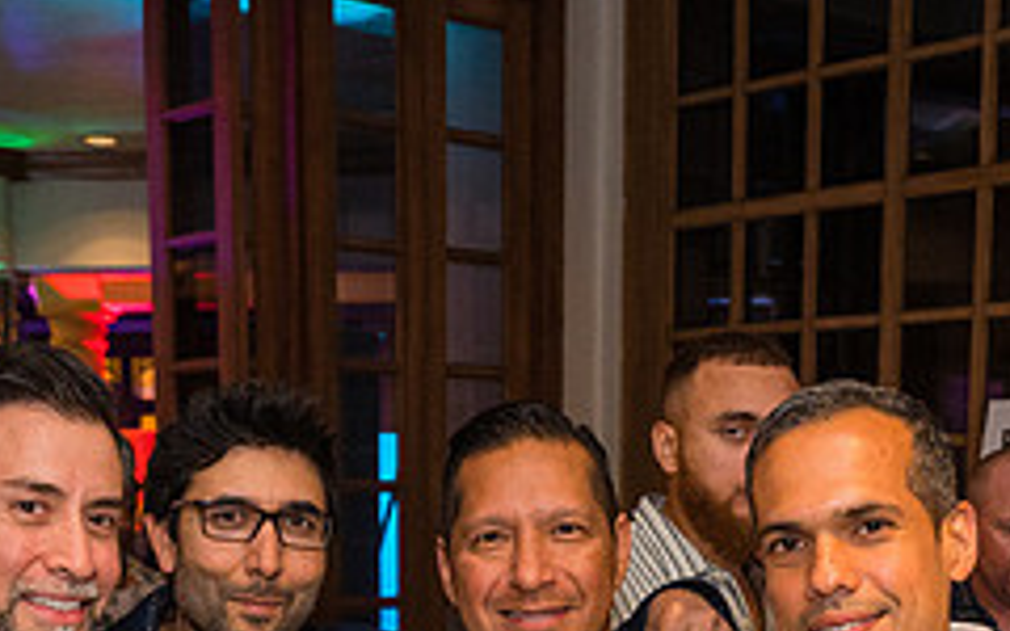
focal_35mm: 69
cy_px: 774
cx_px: 438
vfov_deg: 17.9
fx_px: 1899
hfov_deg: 29.7
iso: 3200
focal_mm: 28
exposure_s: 1/160
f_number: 4
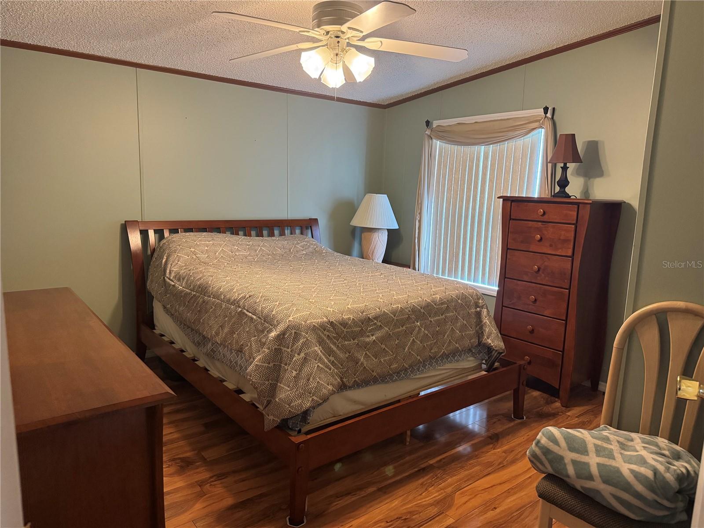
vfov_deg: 56.8
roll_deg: -1.8
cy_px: 264
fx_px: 488
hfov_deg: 71.6
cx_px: 352
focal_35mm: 24
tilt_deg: -9.0
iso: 800
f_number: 1.78
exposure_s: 1/60
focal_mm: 6.76
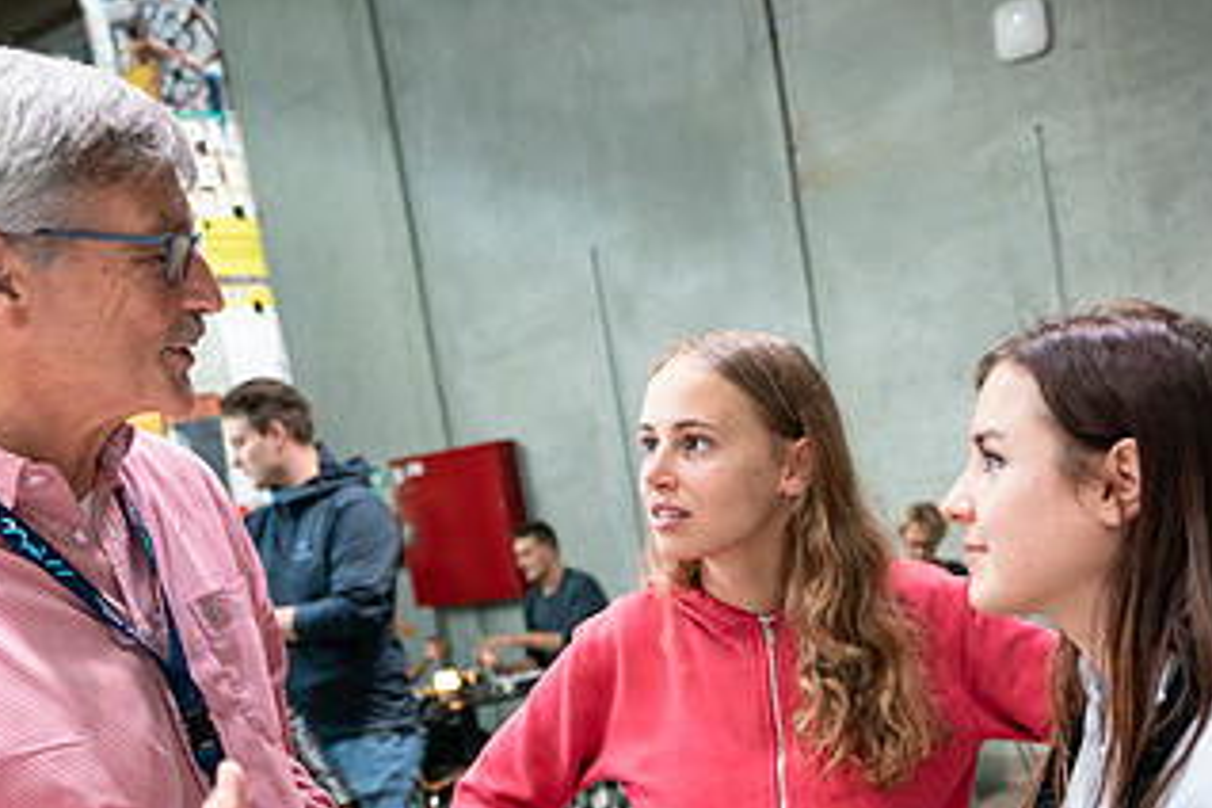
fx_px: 1717
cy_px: 665
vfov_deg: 25.9
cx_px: 778
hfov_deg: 38.6
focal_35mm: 51
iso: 3200
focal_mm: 28
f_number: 2.8
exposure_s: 1/160
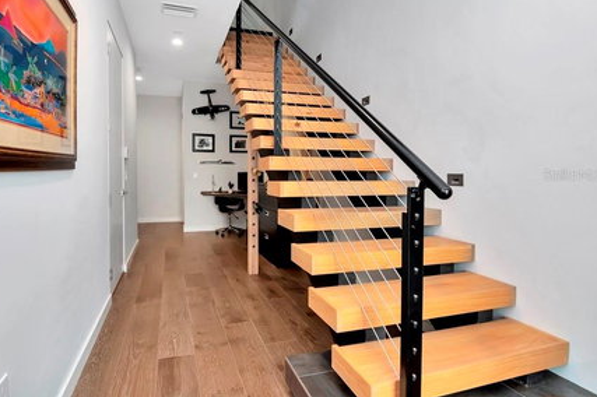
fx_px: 308
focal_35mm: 19
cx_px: 270
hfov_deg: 88.0
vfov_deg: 65.5
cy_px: 175
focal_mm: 11
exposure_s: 1/50
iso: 640
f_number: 7.1
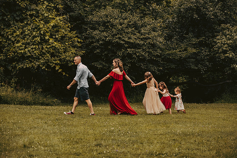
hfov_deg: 22.1
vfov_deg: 14.9
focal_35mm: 92
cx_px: 118
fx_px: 606
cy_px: 79
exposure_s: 1/1600
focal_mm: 92
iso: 640
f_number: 2.8
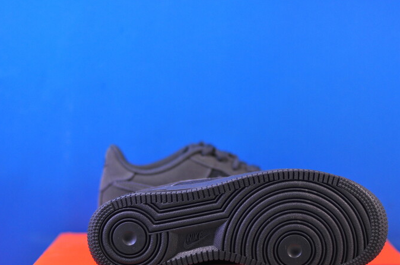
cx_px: 221
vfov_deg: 15.3
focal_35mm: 89
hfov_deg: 22.9
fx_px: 987
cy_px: 154
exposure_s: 1/320
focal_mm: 50
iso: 250
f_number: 2
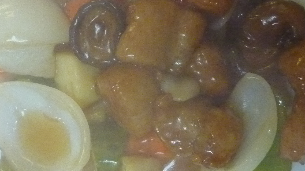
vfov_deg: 24.2
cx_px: 119
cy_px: 50
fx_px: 396
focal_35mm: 49
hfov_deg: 41.9
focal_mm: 4.1
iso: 800
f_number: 3.3
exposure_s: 1/50
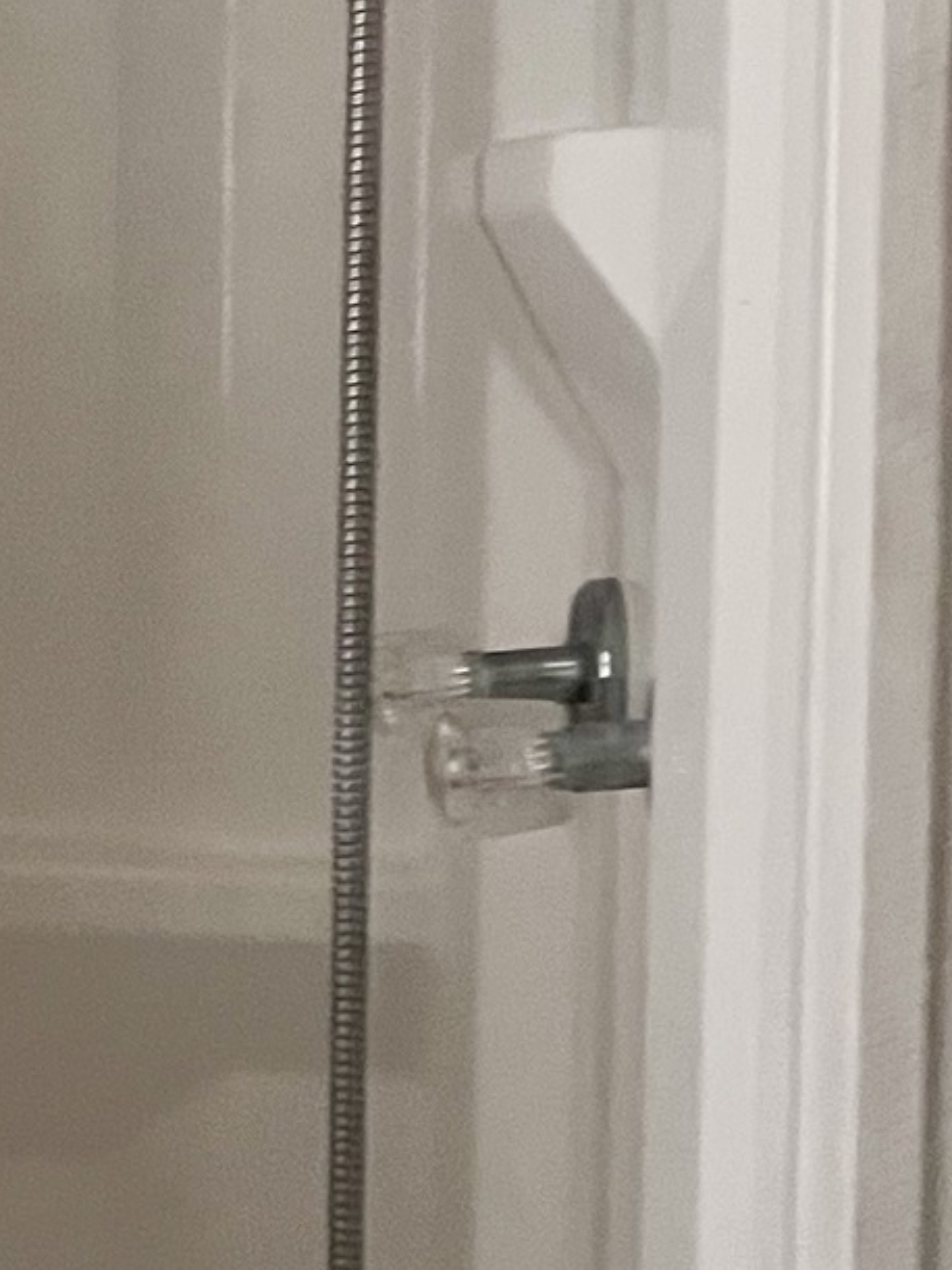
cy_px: 507
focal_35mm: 98
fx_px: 3595
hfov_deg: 13.5
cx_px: -784
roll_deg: +1.0
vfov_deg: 20.0
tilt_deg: -3.1
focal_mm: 5.7
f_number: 1.5
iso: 640
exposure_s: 1/35
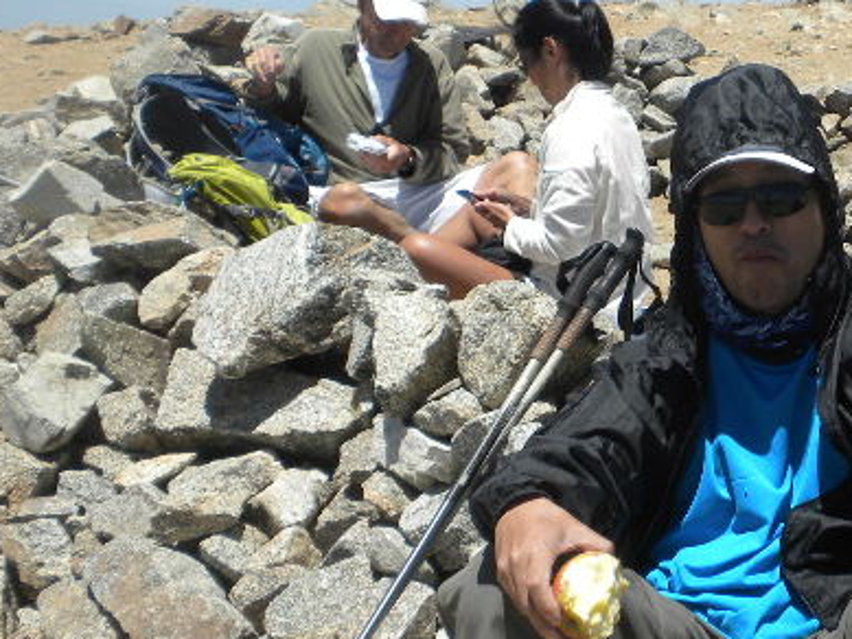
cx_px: 791
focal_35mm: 76
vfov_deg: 19.4
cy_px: 339
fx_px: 1871
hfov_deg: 24.8
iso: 66
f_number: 3.5
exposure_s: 1/920
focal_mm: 6.6
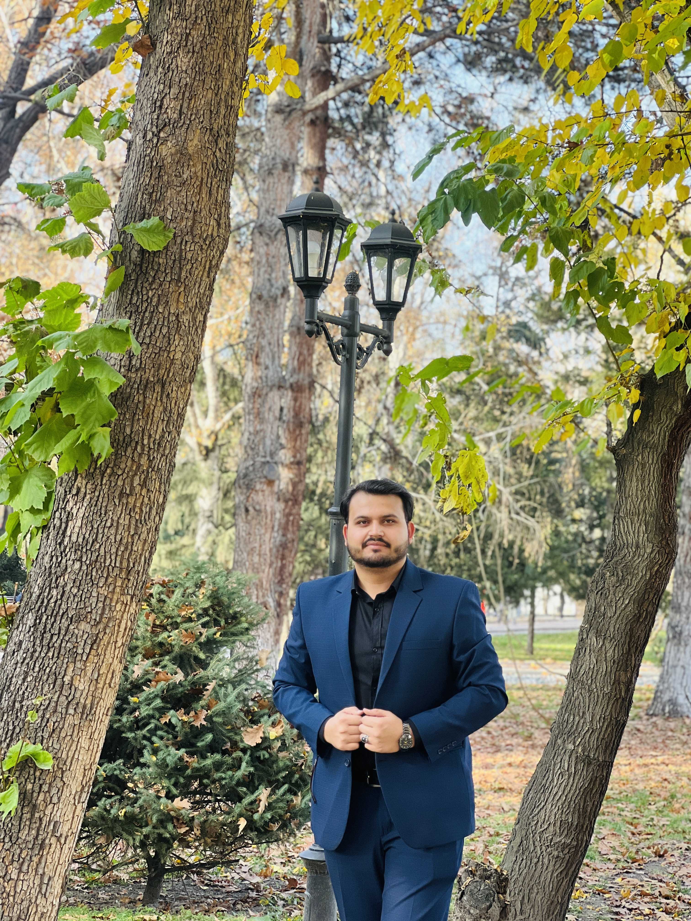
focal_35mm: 77
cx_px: 346
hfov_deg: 19.1
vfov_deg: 25.3
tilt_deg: +2.8
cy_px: 460
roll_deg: -0.5
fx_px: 2049
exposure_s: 1/121
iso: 100
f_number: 2.8
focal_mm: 9
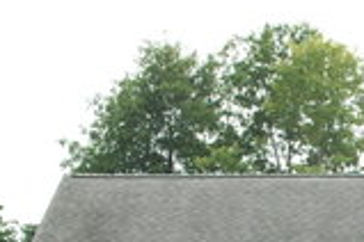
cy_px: 381
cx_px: 461
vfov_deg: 8.0
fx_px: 1705
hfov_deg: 11.9
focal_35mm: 169
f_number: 9
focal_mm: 35
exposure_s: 1/320
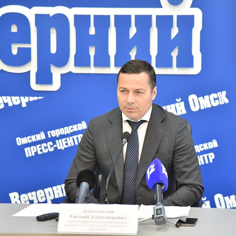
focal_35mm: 154
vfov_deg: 11.3
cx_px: 130
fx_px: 1188
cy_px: 118
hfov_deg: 11.3
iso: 1800
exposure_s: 1/160
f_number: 4
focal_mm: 120
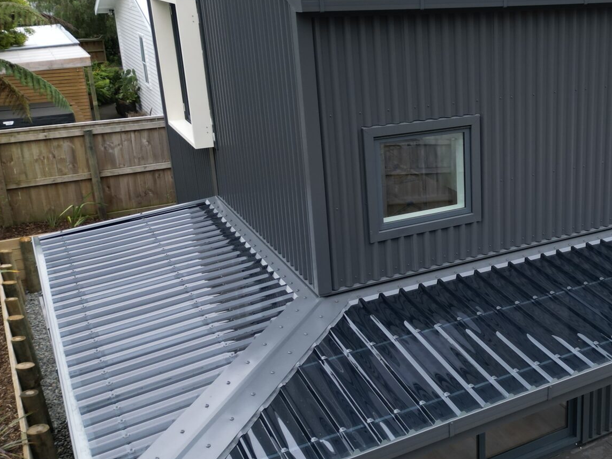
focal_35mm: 43
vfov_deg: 33.5
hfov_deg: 41.3
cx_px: 518
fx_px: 760
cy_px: 201
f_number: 1.7
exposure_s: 1/500
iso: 130
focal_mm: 6.72
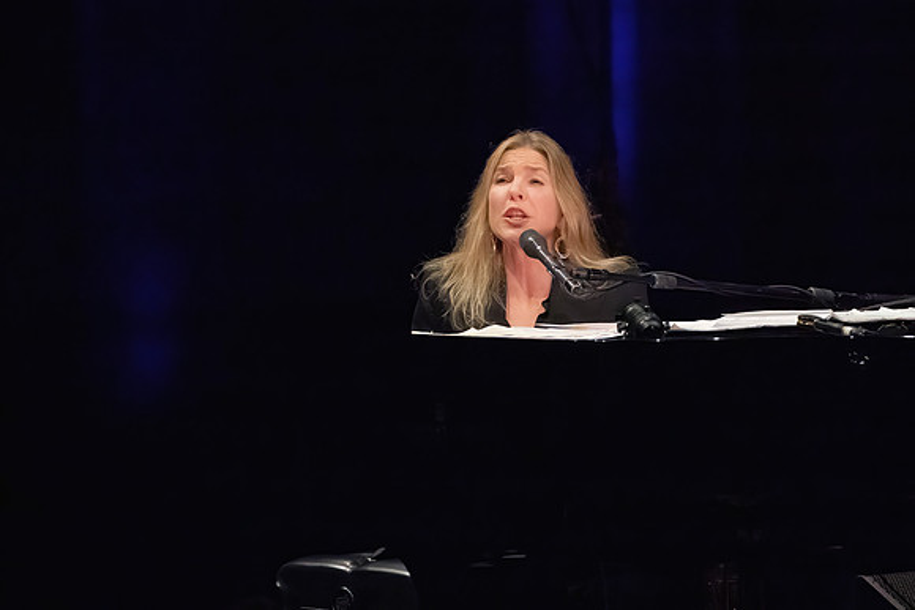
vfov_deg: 3.0
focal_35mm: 454
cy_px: 367
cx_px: 579
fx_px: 11549
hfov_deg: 4.5
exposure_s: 1/320
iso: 25600
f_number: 8
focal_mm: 358
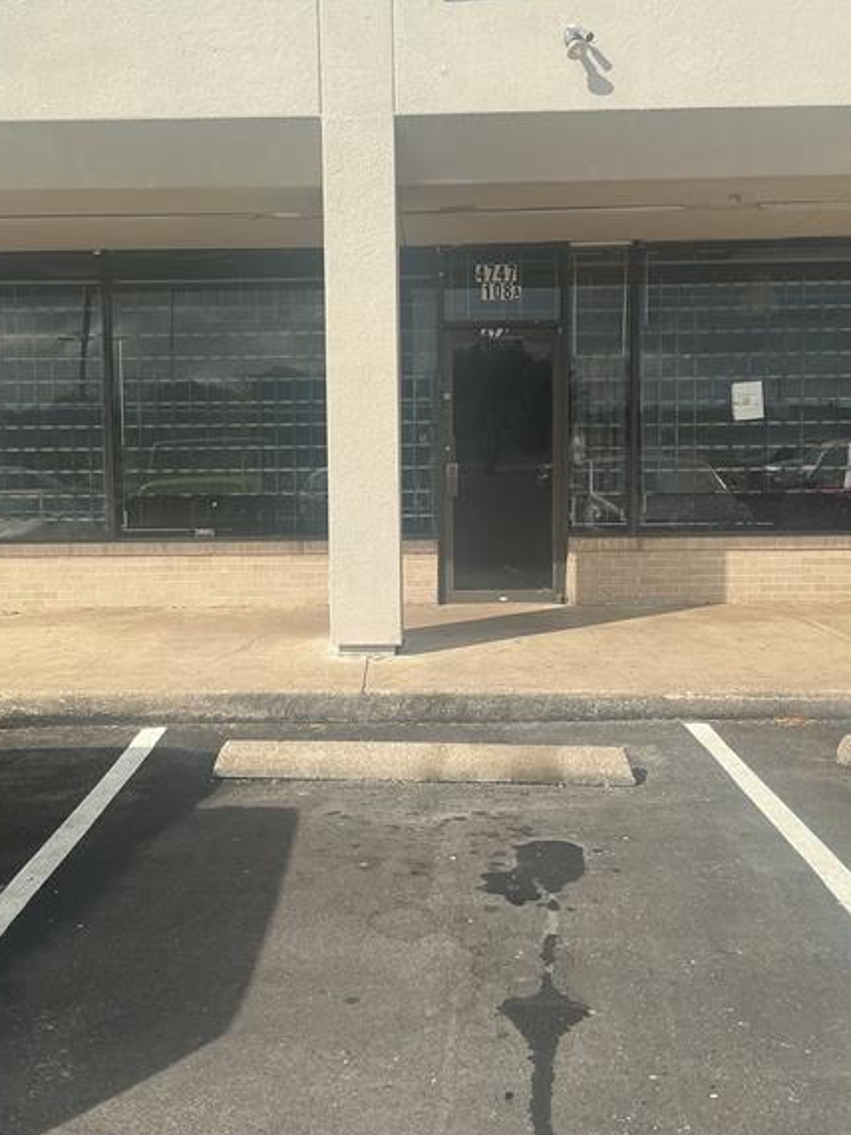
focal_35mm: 39
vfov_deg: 47.9
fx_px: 1279
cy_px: 557
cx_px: 392
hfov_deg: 36.8
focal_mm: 3
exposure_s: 1/1912
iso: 25
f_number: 1.8
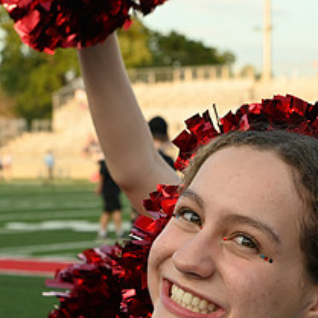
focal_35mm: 165
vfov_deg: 10.6
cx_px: 196
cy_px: 265
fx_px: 1715
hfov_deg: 10.6
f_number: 7.1
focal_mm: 70
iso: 800
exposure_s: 1/200
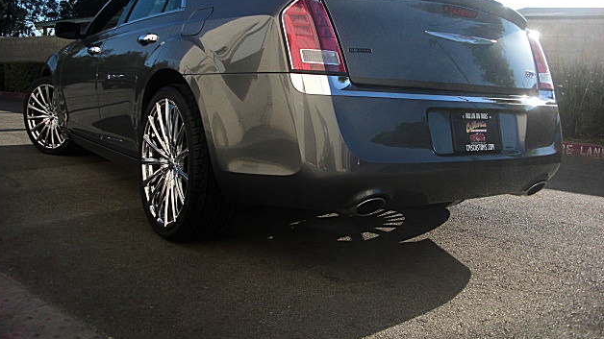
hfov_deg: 50.5
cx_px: 298
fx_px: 641
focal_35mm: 40
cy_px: 133
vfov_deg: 29.6
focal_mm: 6.3
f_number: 2.8
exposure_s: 1/500
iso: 50
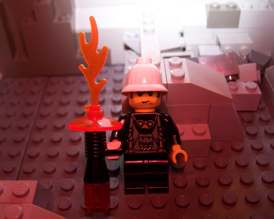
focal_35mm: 40
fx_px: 324
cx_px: 143
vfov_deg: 37.3
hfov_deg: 45.8
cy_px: 110
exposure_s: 1/60
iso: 80
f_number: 2.8
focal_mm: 6.3
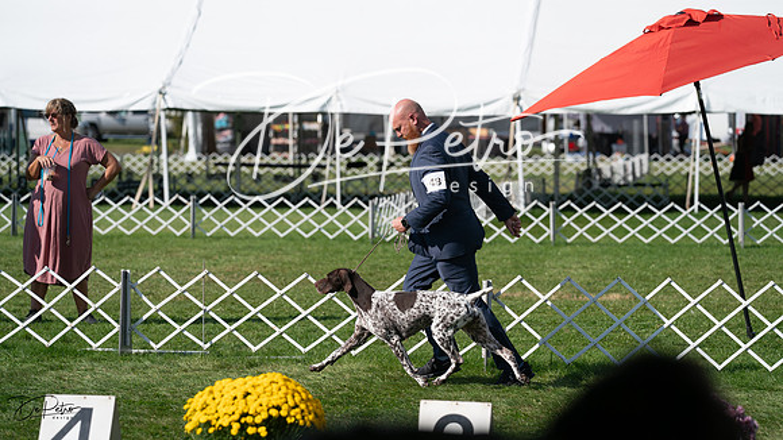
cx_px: 392
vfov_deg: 8.7
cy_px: 220
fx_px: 2892
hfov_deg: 15.4
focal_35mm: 139
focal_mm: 133
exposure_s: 1/1250
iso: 100
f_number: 4
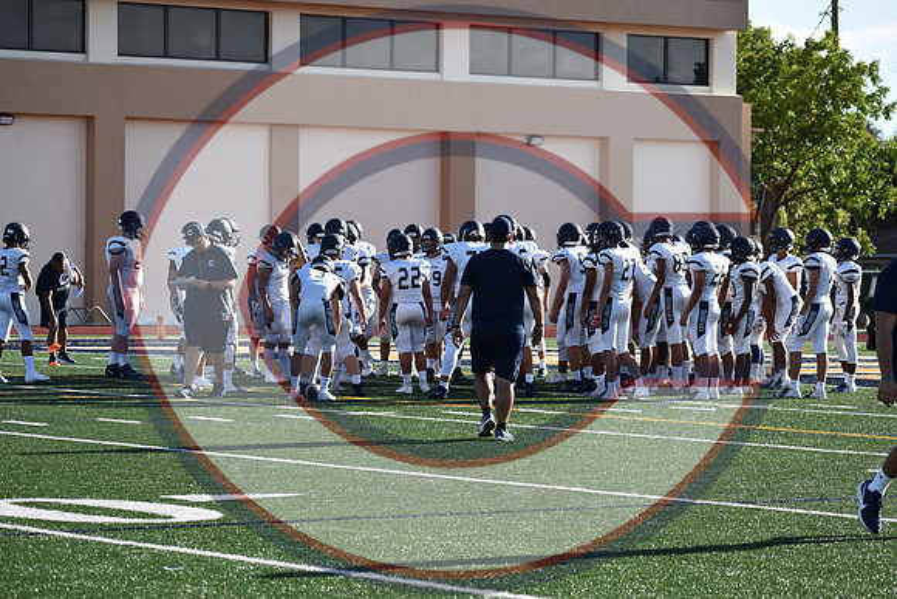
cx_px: 448
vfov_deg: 9.9
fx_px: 3439
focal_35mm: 138
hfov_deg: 14.9
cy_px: 300
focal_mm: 92
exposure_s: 1/1250
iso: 400
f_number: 5.6
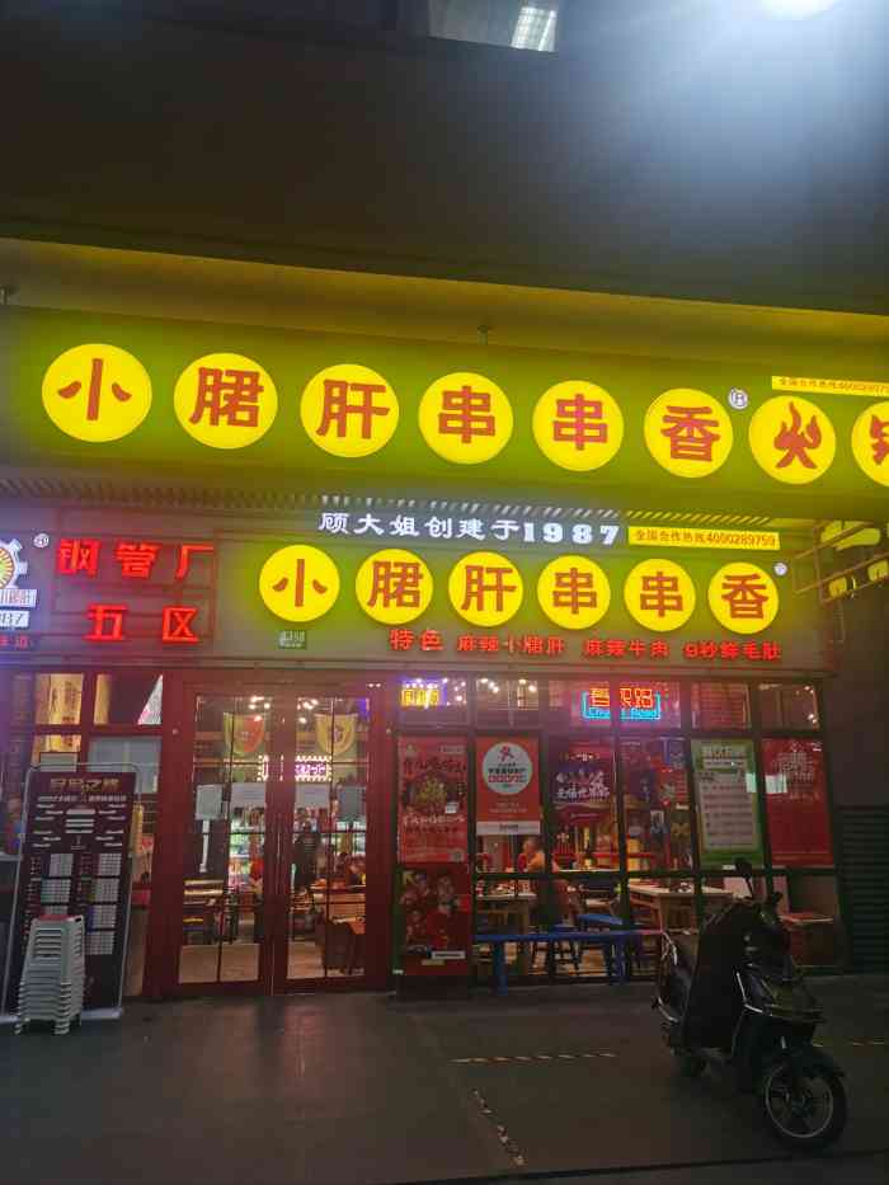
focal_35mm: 27
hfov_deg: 51.4
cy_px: 592
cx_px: 444
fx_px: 924
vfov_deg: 65.3
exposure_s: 1/100
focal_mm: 5.58
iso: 50
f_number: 1.8
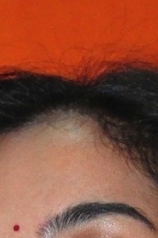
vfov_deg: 2.5
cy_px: 586
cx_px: 5
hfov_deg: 1.7
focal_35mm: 831
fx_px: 5468
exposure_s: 1/125
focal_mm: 105
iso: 3200
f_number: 5.6
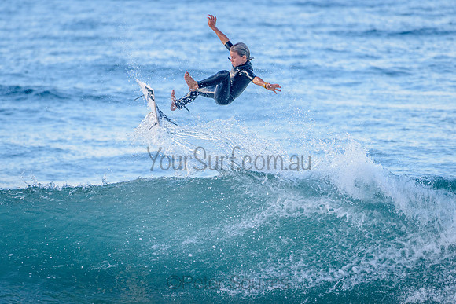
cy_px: 183
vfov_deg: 2.2
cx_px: 201
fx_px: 7766
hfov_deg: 3.4
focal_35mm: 613
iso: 500
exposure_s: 1/1250
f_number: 5.6
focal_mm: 500
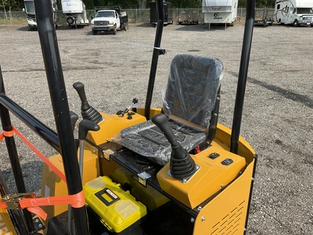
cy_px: 118
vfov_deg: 48.2
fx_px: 262
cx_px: 156
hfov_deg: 61.7
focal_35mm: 29
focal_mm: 3
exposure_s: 1/1168
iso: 25
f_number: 1.8
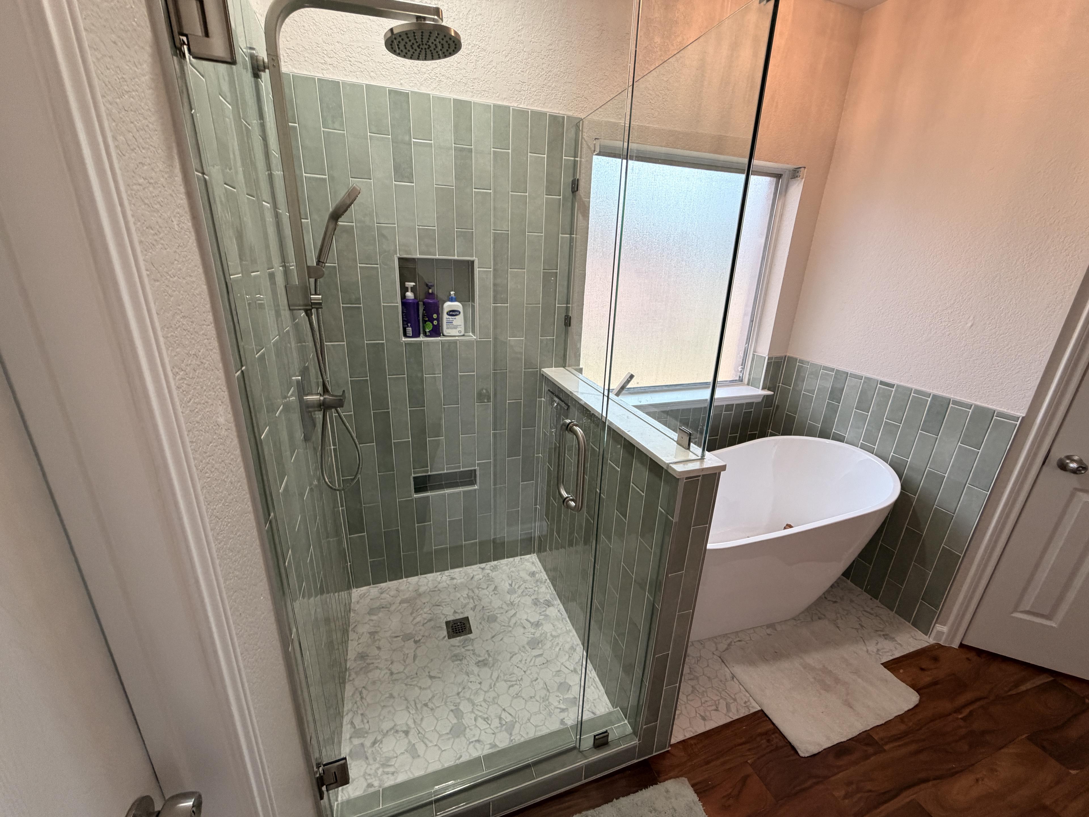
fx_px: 440
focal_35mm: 14
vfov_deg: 85.7
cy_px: 408
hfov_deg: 102.1
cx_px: 544
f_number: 2.2
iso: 320
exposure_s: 1/120
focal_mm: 2.22
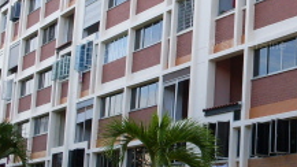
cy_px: 47
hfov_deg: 19.7
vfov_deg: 11.5
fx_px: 827
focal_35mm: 105
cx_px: 309
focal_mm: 6.3
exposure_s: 1/250
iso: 80
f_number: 2.8
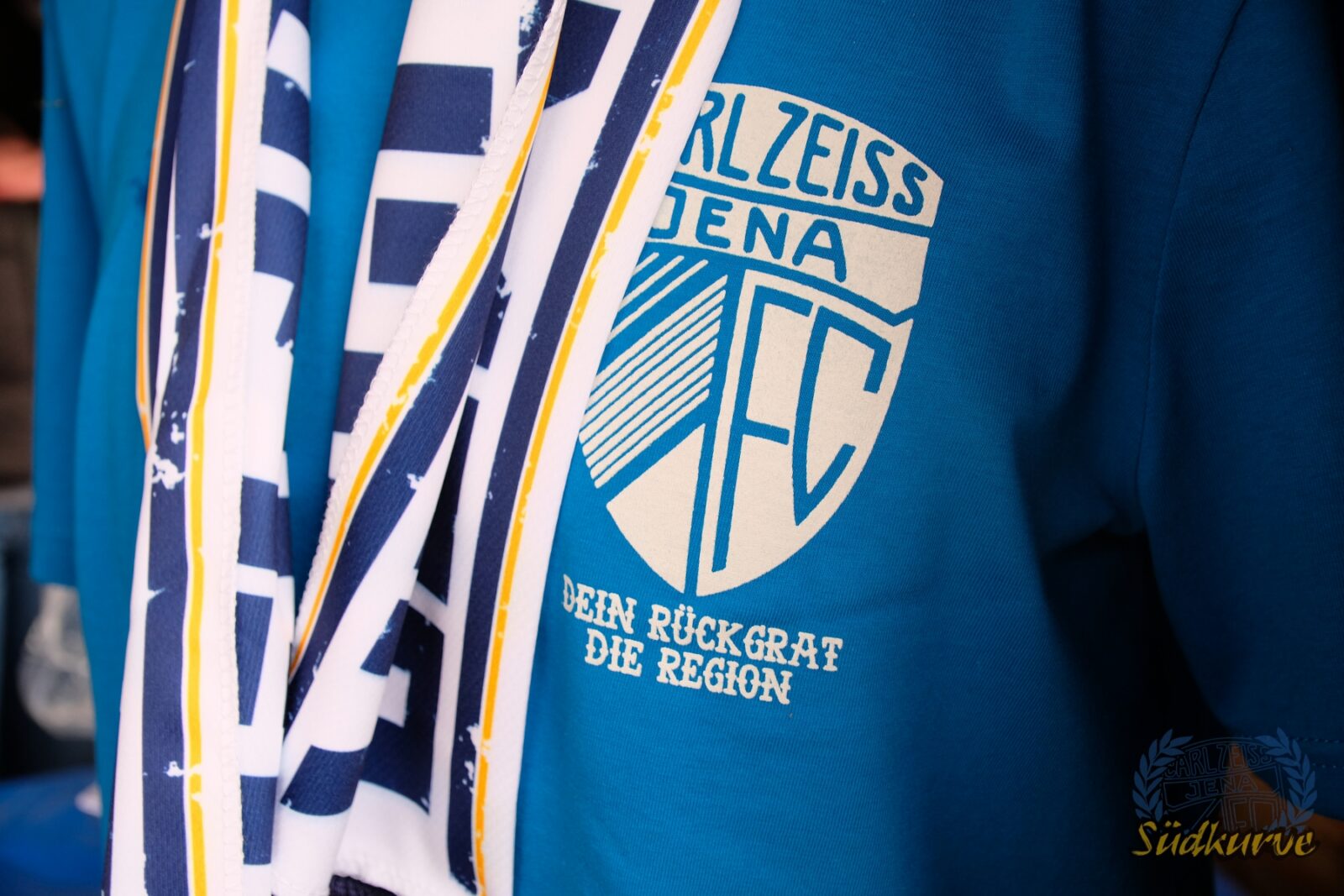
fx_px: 1419
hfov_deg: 50.7
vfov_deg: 35.1
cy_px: 448
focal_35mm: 38
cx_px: 672
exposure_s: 1/60
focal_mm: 25.4
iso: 640
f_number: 4
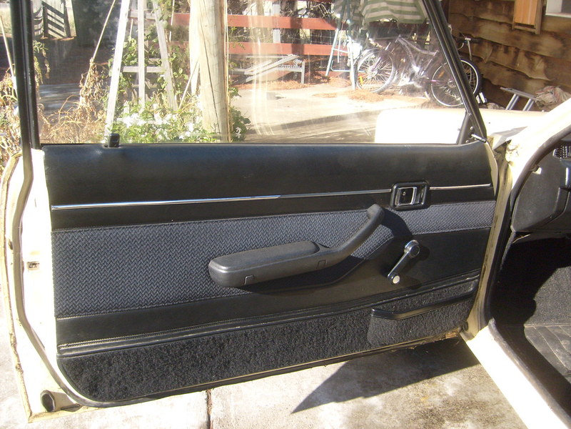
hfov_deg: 52.6
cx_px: 286
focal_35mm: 35
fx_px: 577
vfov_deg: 40.7
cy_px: 214
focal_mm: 5.8
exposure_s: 1/90
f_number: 7.1
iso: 80
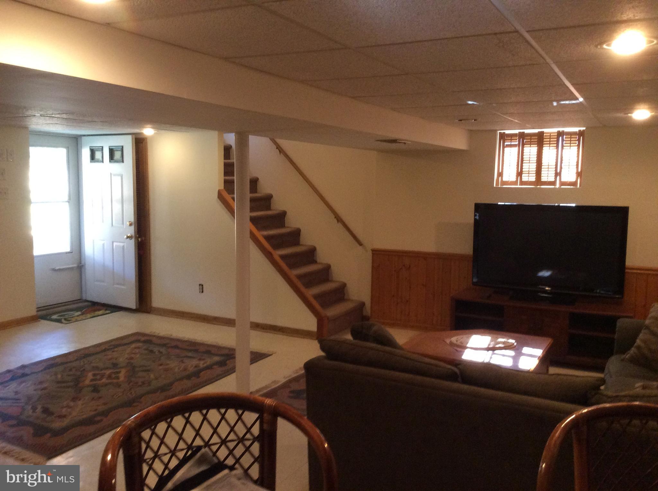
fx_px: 607
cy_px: 246
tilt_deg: -7.0
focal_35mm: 32
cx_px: 329
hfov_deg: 56.9
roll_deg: +0.5
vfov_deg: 44.0
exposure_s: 1/24
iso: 200
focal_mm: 3.3
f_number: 2.4
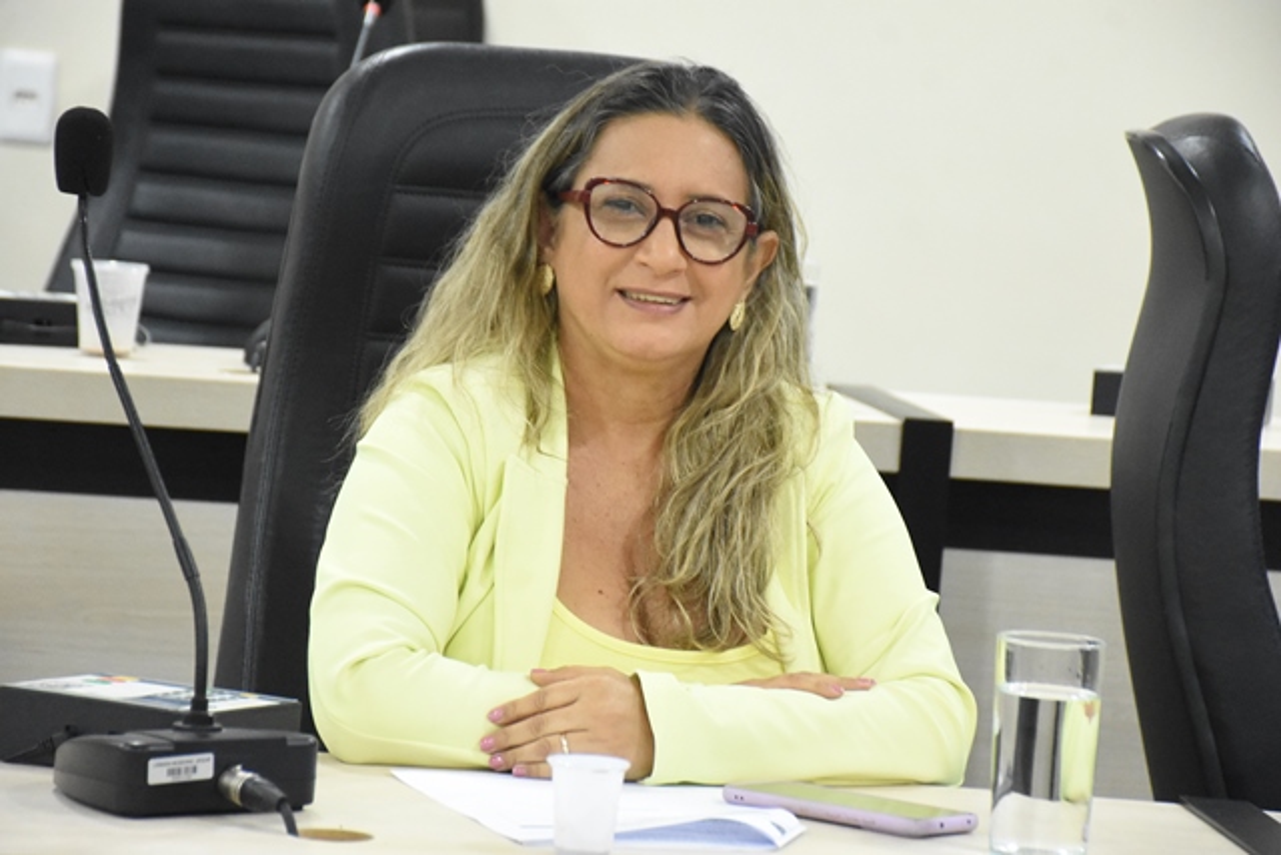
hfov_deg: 14.4
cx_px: 640
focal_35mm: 142
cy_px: 428
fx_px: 5071
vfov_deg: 9.6
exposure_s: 1/60
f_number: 5.3
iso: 6400
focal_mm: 95
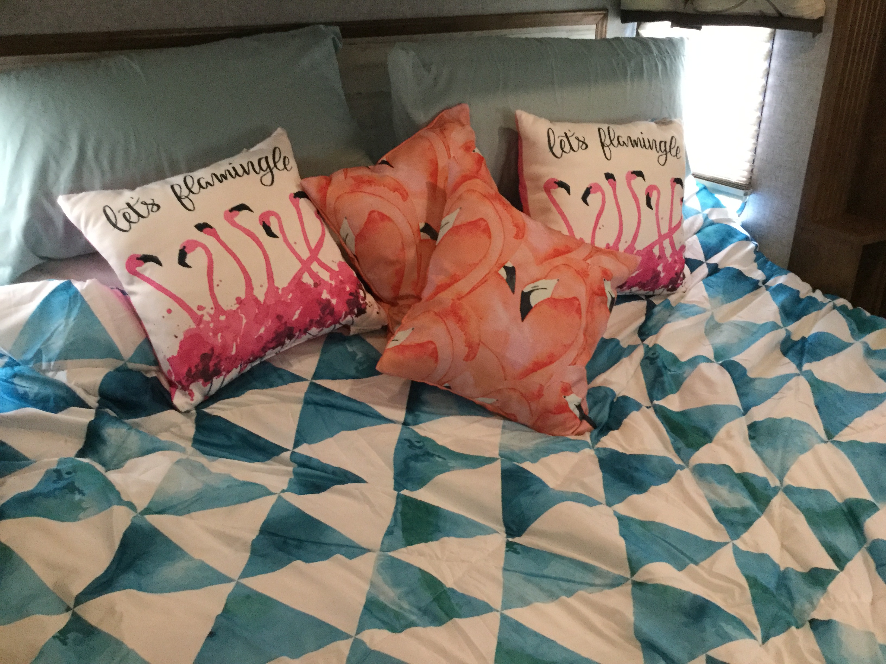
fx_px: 793
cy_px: 332
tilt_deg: -26.0
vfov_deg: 45.4
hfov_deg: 58.4
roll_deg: -1.2
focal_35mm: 31
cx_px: 443
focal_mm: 3.3
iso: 200
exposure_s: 1/20
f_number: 2.4
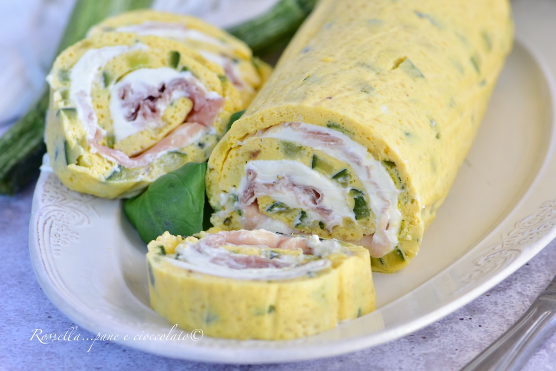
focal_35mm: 158
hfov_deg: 13.0
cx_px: 278
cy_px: 186
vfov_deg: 8.7
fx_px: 2432
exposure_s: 1/15
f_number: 5.6
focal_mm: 105
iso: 400
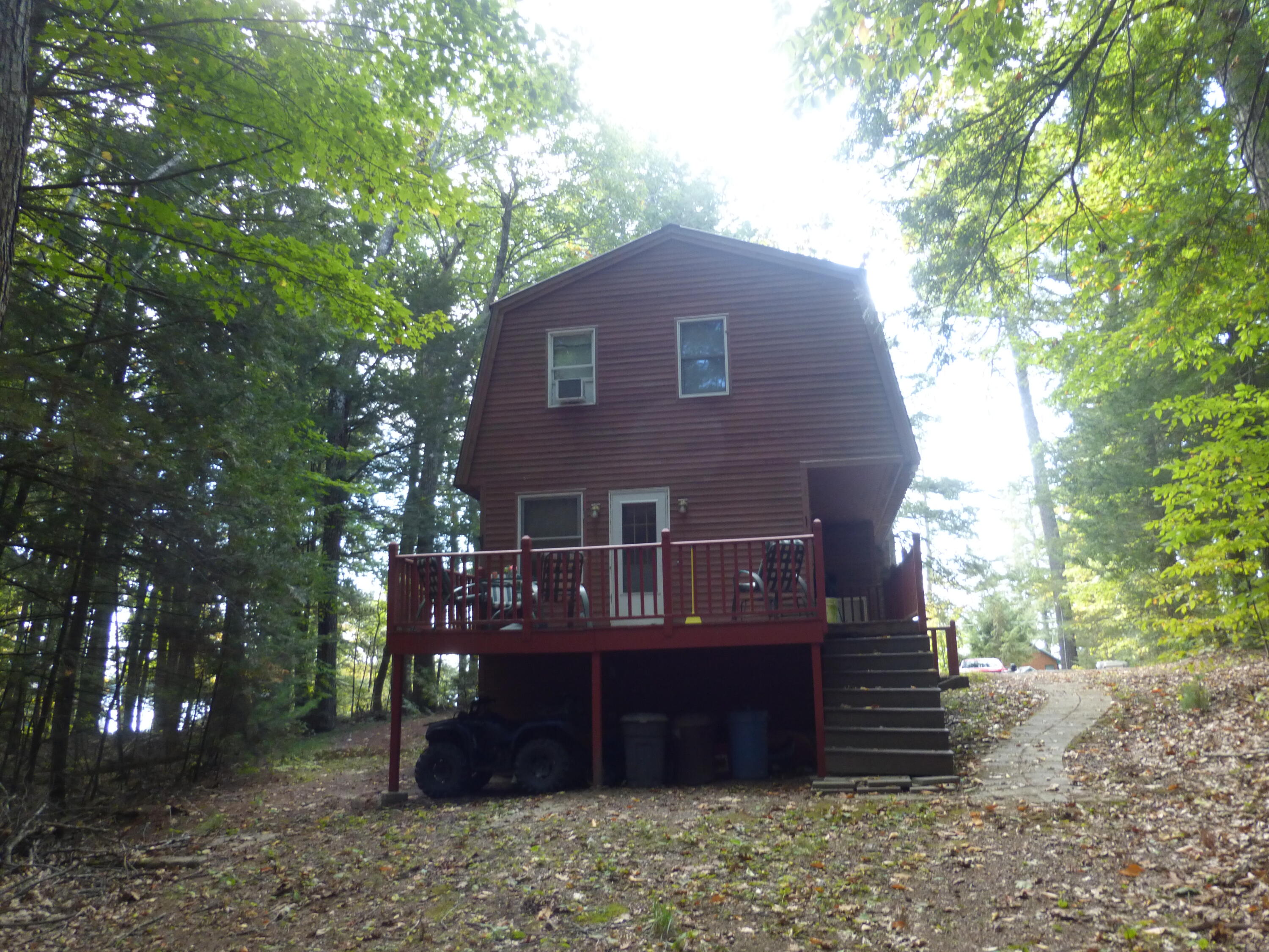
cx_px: 634
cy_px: 476
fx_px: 880
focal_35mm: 24
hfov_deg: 71.6
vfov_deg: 56.8
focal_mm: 4.3
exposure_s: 1/60
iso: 200
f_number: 3.3
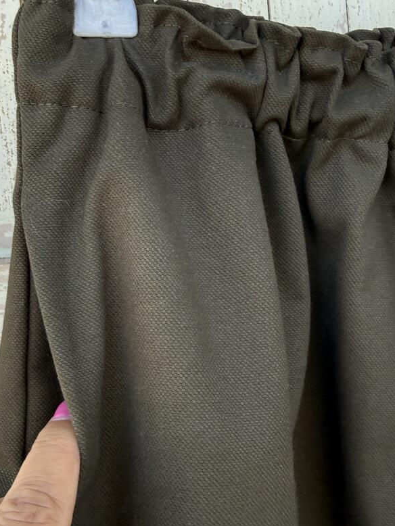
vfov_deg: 50.0
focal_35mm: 37
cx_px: 129
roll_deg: +3.5
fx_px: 563
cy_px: 297
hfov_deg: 38.2
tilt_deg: -6.0
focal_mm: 2.22
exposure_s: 1/148
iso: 40
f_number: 2.2
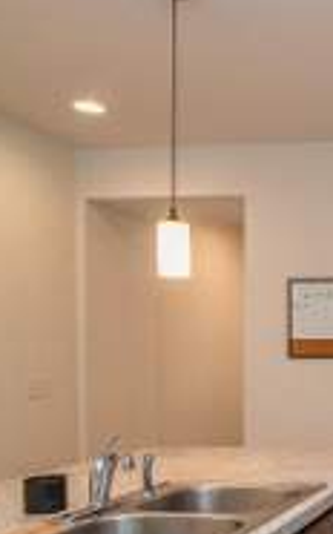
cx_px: 488
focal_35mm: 42
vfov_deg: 46.4
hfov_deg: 24.4
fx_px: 611
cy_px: 363
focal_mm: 16
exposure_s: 1/15
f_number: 8
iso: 250
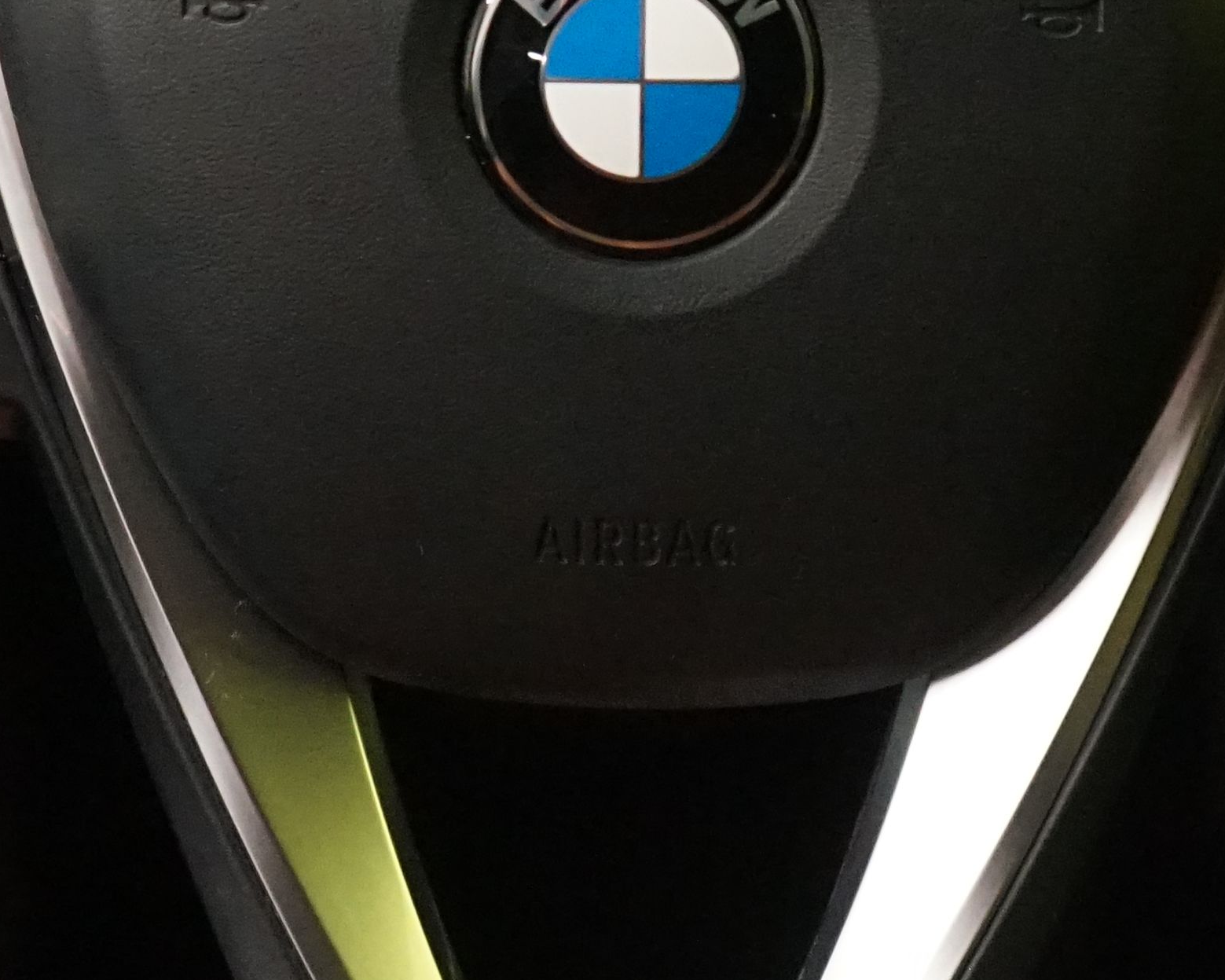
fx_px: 4060
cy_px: 9
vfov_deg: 13.6
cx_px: 614
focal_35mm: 112
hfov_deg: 17.2
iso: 6400
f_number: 4
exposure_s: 1/80
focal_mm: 31
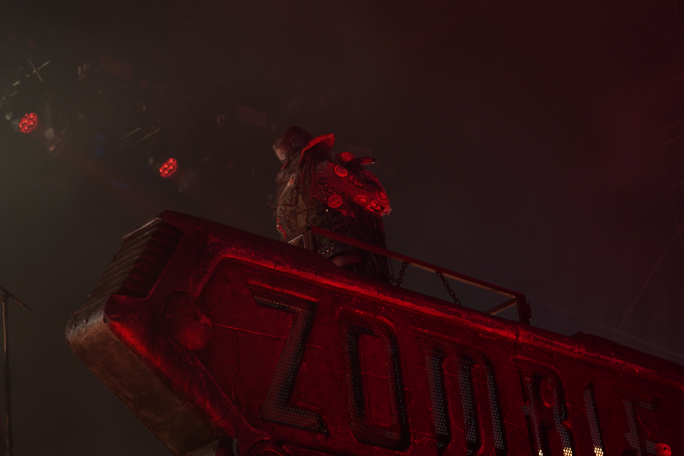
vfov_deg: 13.0
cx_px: 342
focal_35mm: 105
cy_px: 228
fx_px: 1995
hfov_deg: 19.5
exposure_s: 1/125
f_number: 4
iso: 800
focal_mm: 105
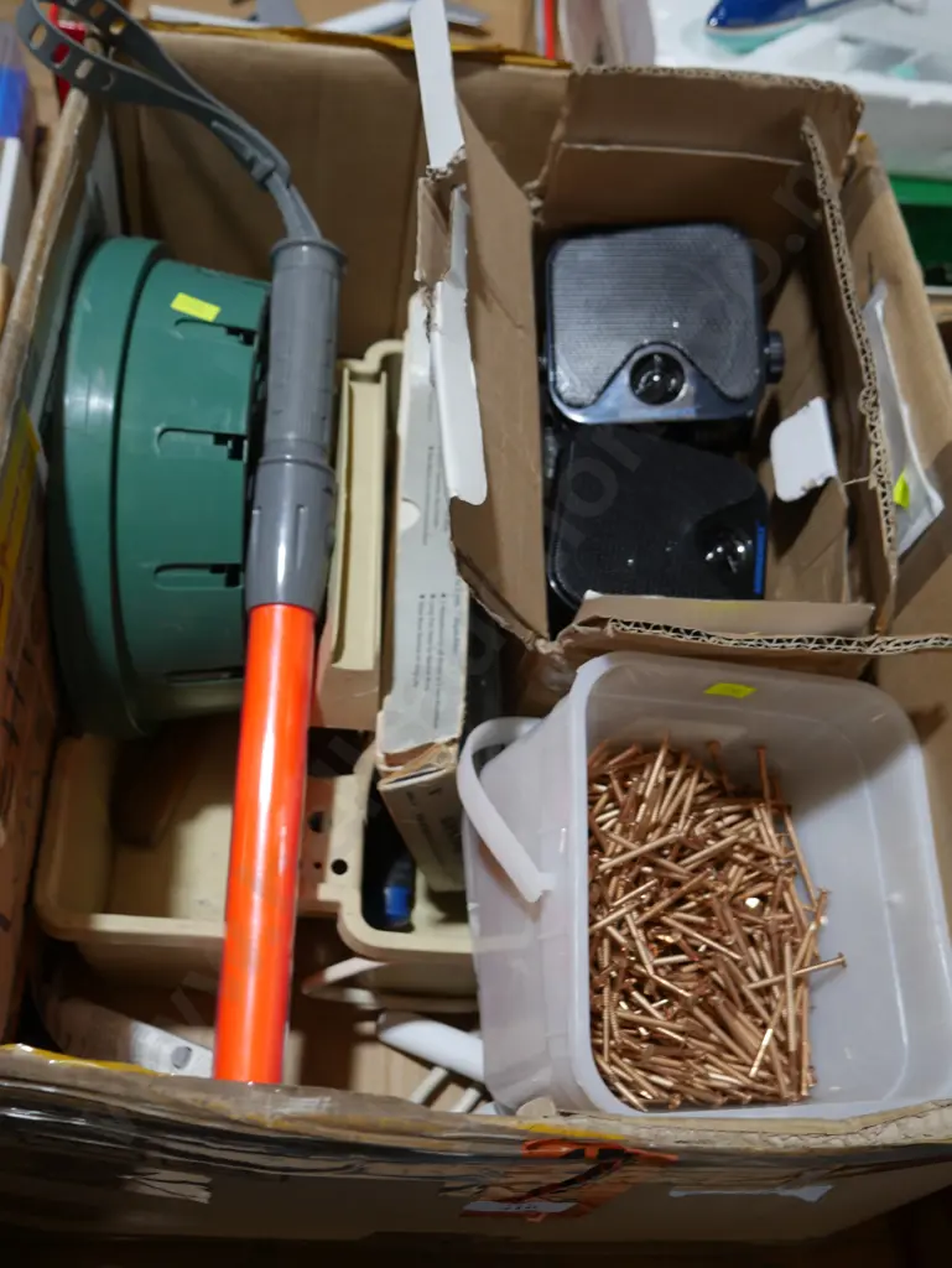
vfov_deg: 51.3
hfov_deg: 39.7
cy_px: 634
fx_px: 1319
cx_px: 476
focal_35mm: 36
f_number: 4
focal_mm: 18
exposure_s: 1/60
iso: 200
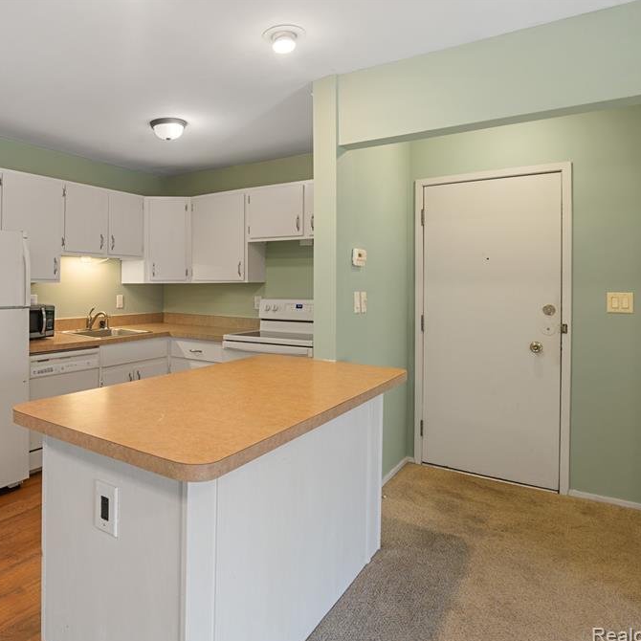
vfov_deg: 42.8
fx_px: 817
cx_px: 199
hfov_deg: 42.1
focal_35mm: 39
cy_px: 324
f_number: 9
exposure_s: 1/2.5
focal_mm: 30
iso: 320
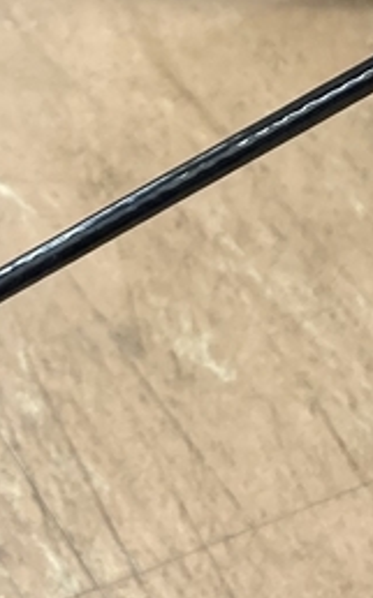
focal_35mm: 138
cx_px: -44
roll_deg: -3.5
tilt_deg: -28.5
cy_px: -348
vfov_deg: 14.0
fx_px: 2247
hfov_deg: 9.4
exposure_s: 1/50
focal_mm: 3.99
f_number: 1.8
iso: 80
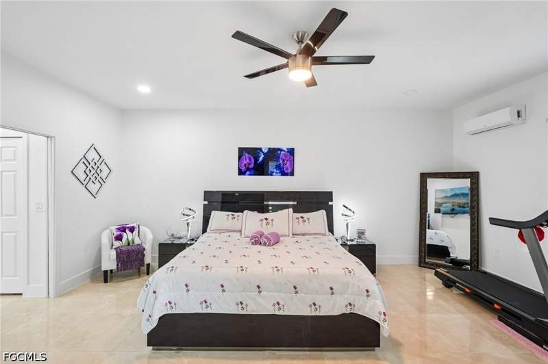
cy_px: 182
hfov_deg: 96.8
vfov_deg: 73.6
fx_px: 243
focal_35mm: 16
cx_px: 274
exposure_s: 1/15
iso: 400
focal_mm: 16
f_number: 8
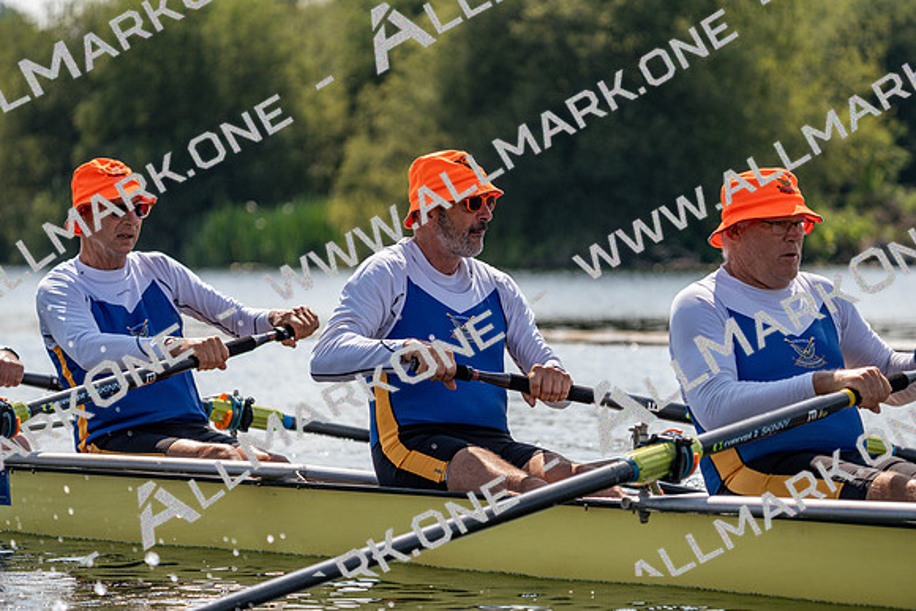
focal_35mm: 200
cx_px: 458
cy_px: 306
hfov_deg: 10.3
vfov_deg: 6.9
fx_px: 5090
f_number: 5.6
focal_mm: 200
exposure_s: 1/1600
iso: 200
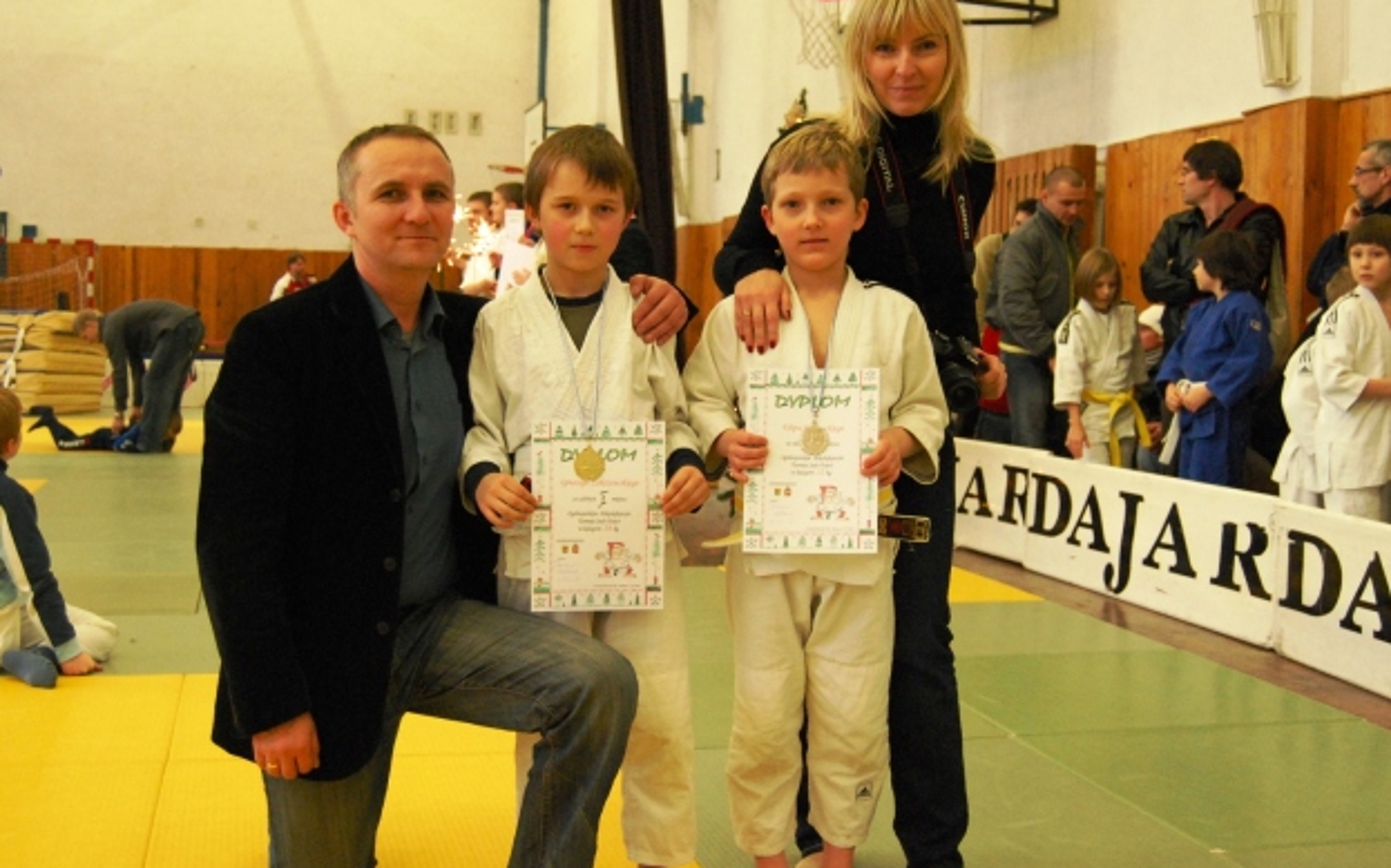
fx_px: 1402
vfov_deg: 34.4
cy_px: 422
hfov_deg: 52.8
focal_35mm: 37
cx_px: 698
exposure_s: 1/60
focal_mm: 24
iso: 1600
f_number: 4
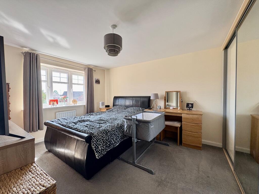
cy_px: 97
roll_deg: +0.4
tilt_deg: +0.2
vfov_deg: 85.7
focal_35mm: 14
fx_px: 105
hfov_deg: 102.1
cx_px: 130
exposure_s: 1/85
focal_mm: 2.22
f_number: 2.2
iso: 250
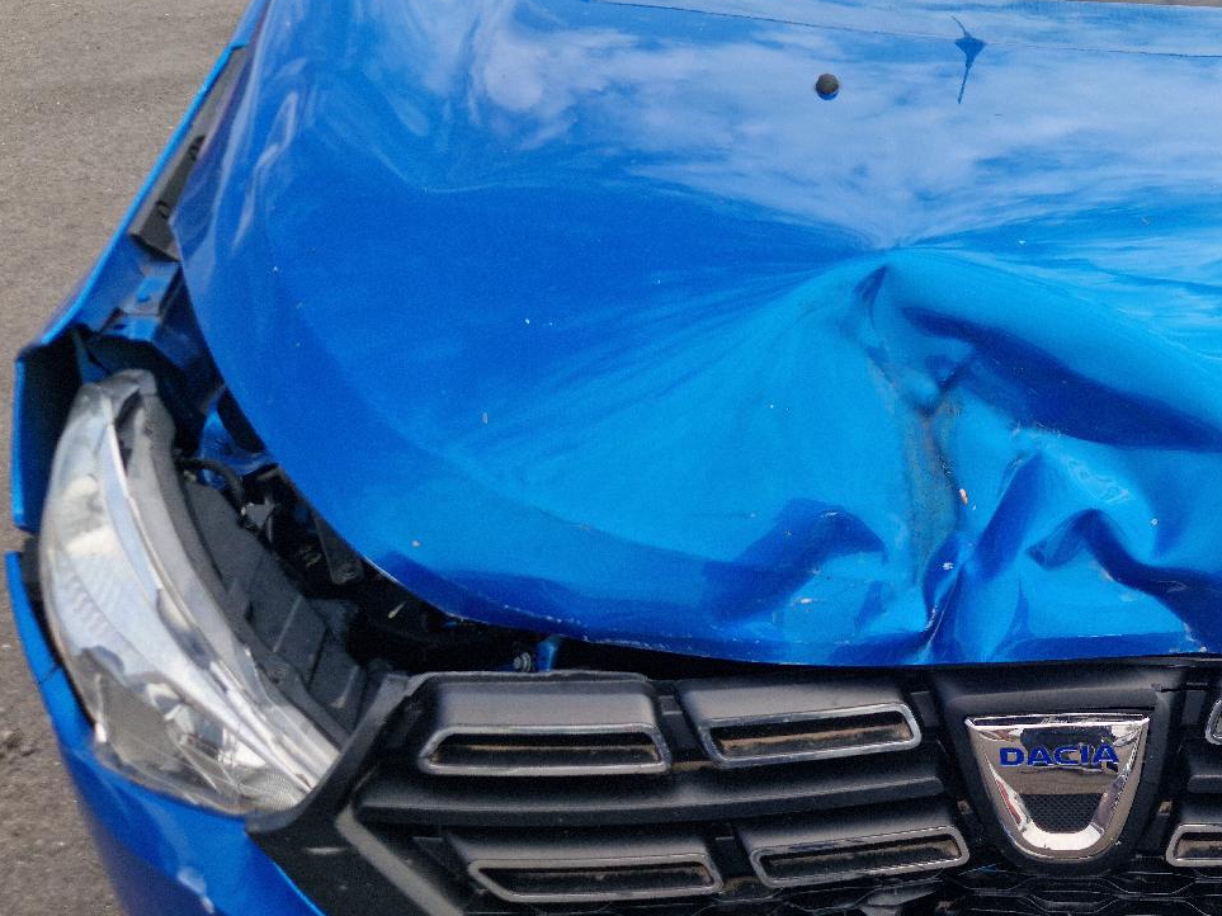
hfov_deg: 41.2
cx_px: 1042
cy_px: 636
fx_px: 1518
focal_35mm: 43
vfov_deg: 33.2
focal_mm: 5.4
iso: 50
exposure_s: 1/769
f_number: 1.8
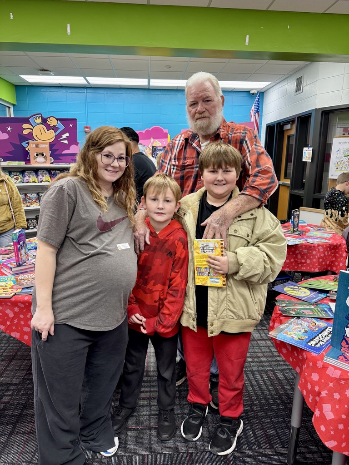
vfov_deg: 71.6
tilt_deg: -11.9
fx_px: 323
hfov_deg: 56.8
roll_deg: -0.7
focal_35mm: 24
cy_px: 232
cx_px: 174
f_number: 1.78
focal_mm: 6.76
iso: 160
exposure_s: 1/120
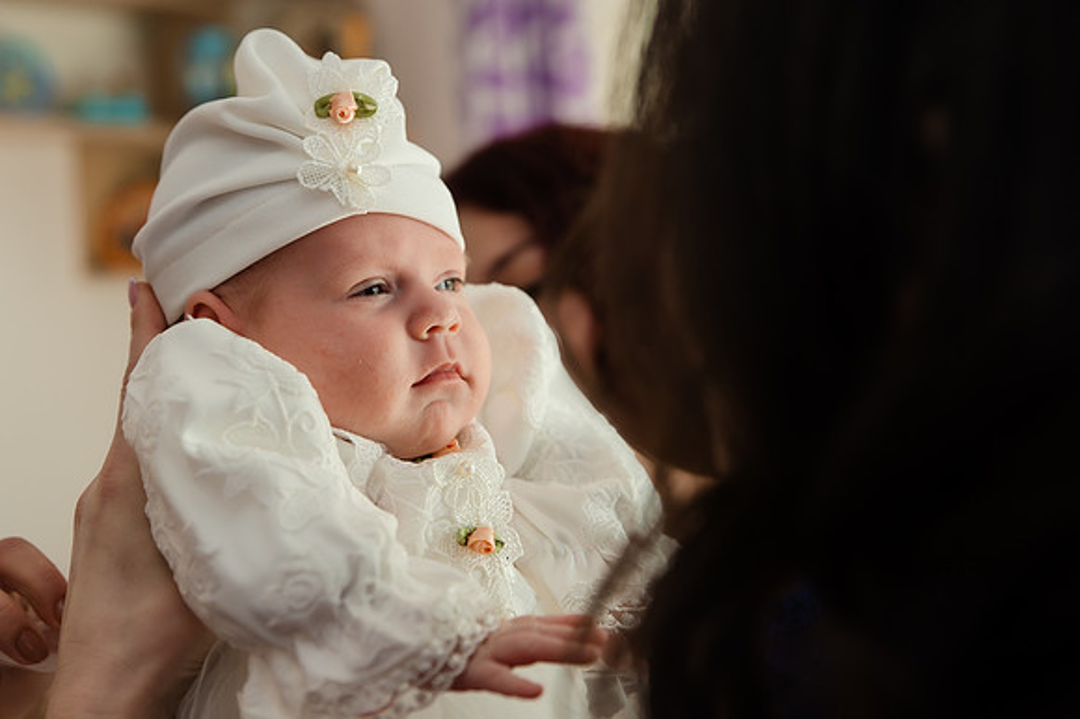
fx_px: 1809
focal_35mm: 60
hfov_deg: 33.1
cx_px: 428
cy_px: 300
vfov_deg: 22.4
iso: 250
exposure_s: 1/250
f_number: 3.2
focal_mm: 50
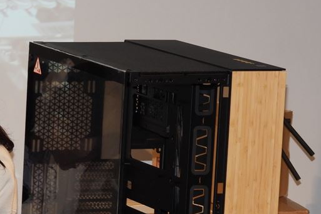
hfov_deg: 7.9
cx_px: 39
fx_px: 2317
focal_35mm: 260
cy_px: 169
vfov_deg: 5.3
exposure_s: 1/60
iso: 200
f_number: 4
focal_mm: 22.3
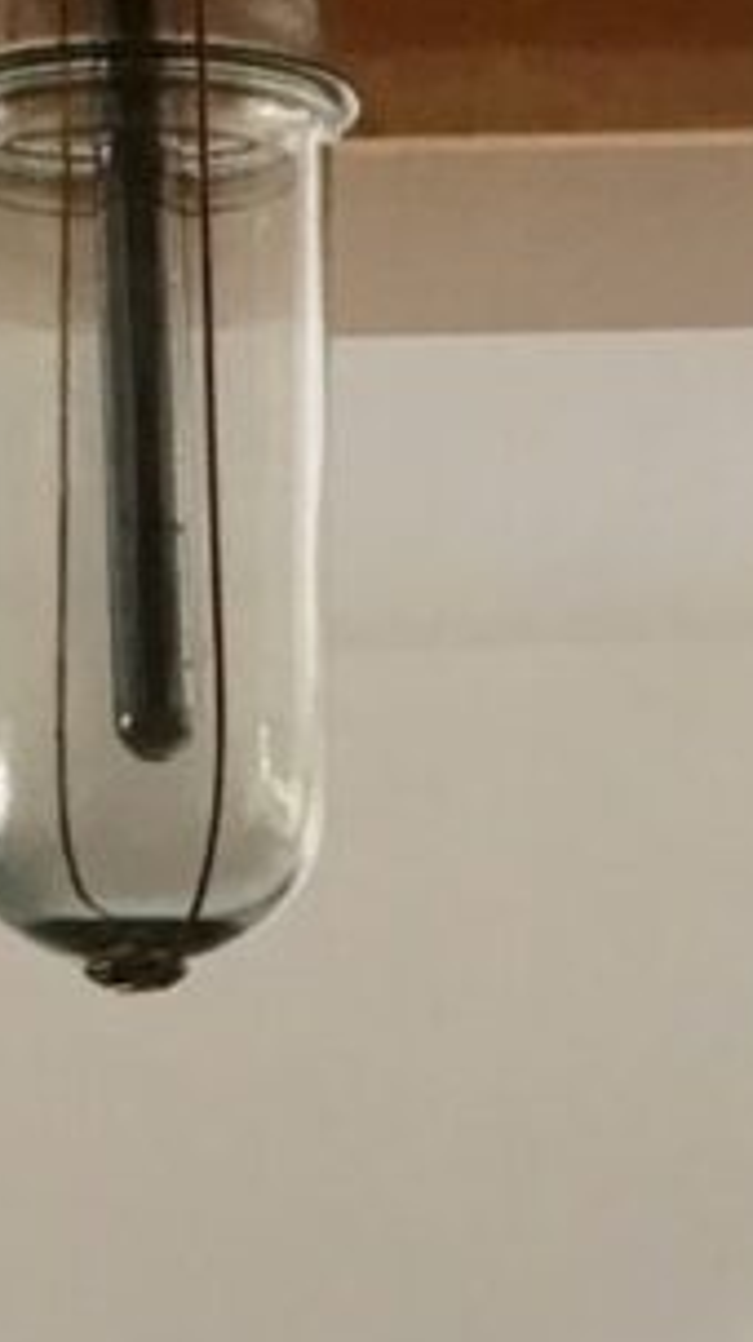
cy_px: 2237
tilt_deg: -3.6
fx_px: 5939
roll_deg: +1.6
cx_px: 71
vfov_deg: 12.1
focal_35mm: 167
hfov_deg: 7.2
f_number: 2.2
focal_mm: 4.15
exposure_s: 1/30
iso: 32
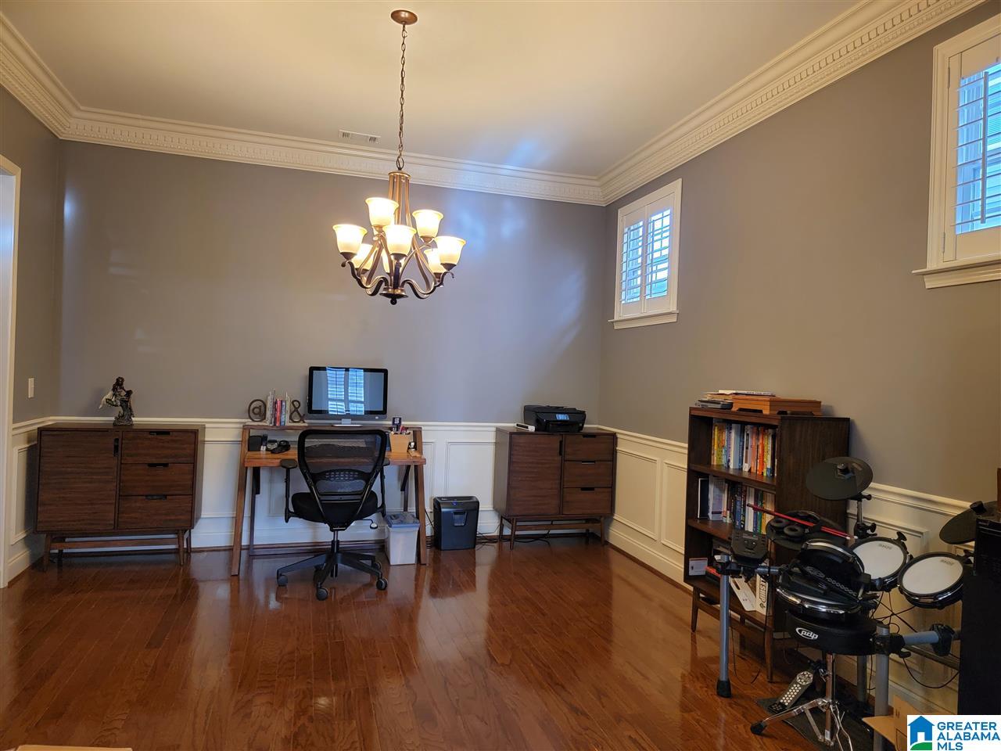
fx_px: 694
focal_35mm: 24
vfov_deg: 56.8
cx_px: 500
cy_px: 376
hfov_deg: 71.6
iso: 320
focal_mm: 6.7
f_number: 1.8
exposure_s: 1/119
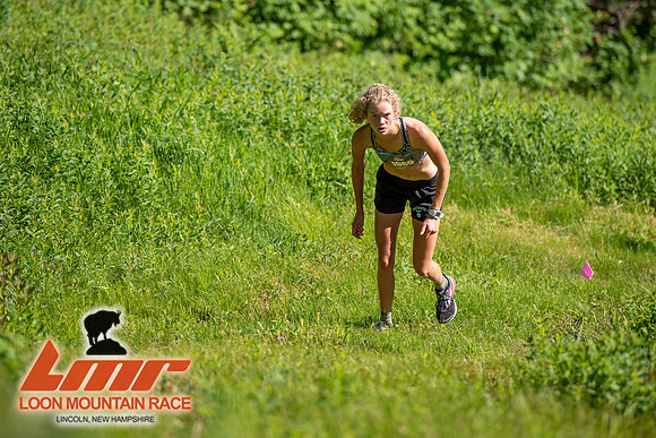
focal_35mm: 236
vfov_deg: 5.8
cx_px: 328
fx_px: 4303
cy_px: 179
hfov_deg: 8.7
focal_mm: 200
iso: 100
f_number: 3.5
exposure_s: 1/800
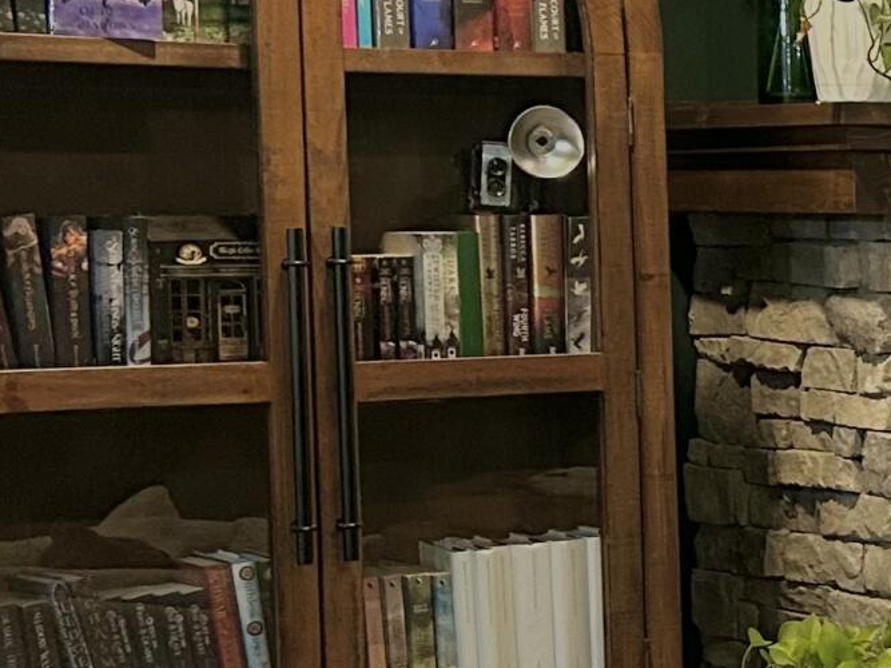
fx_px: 3011
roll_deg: +0.6
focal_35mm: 117
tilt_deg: -4.0
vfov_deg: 12.7
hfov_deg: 14.2
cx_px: 1759
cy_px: 383
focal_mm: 5.7
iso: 320
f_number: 1.5
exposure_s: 1/60
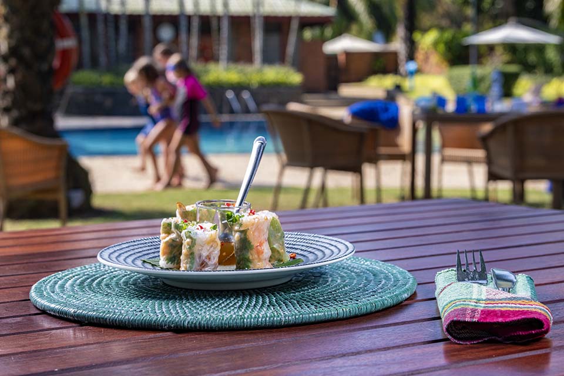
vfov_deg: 18.9
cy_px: 188
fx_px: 1128
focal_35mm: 72
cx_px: 282
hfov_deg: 28.1
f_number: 10
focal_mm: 72
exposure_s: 1/250
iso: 640
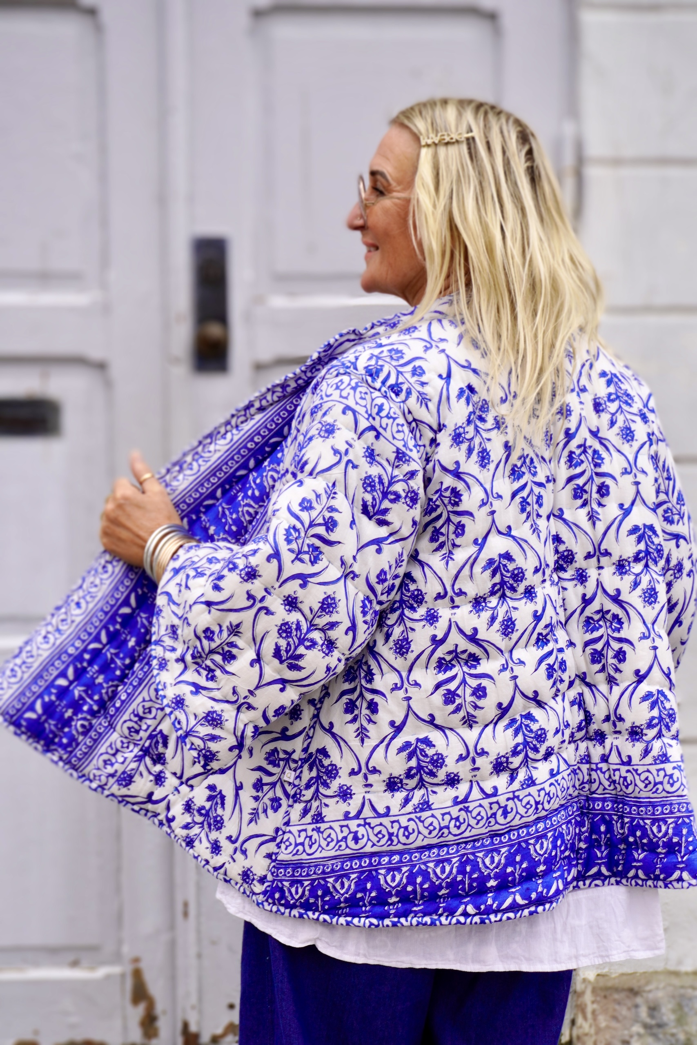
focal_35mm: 57
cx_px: 348
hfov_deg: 23.8
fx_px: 1655
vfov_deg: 35.1
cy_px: 522
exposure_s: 1/100
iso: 100
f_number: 5.6
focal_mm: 38
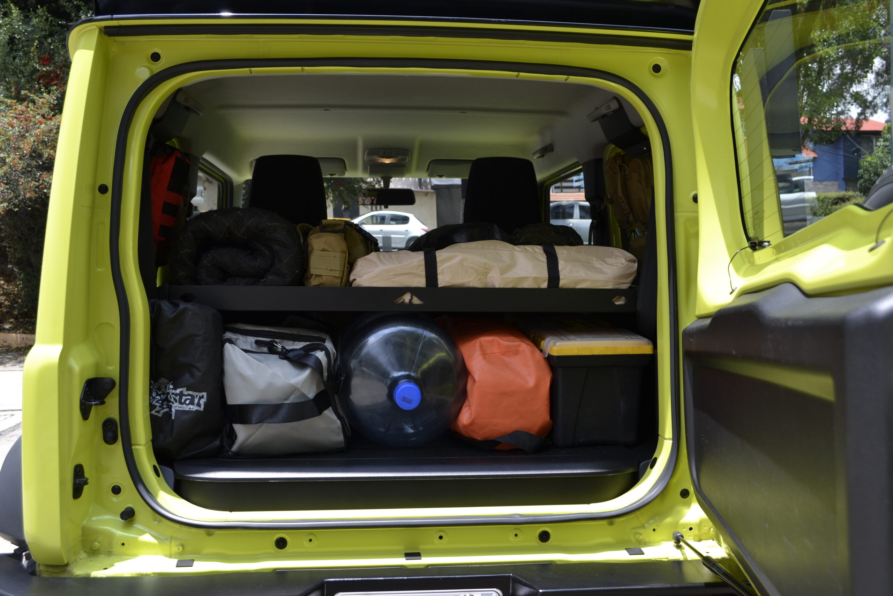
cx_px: 446
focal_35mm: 33
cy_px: 298
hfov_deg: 57.2
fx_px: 819
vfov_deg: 40.0
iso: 100
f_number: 5.6
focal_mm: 22
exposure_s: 1/125
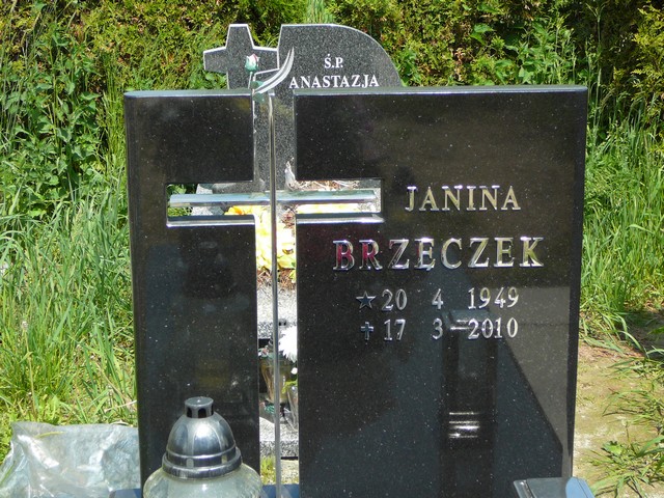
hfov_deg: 27.4
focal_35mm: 71
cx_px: 332
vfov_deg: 20.7
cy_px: 249
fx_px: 1362
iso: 80
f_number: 3.7
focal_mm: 10.5
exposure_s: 1/500
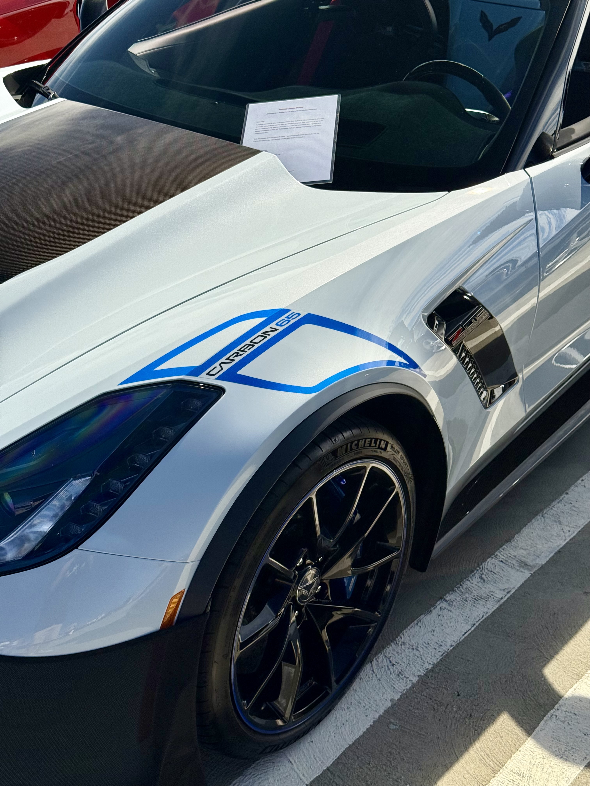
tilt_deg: -30.0
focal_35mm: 48
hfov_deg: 30.3
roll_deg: -0.2
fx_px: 1091
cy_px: 393
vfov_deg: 39.7
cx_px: 295
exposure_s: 1/3891
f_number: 1.78
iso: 64
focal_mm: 6.76
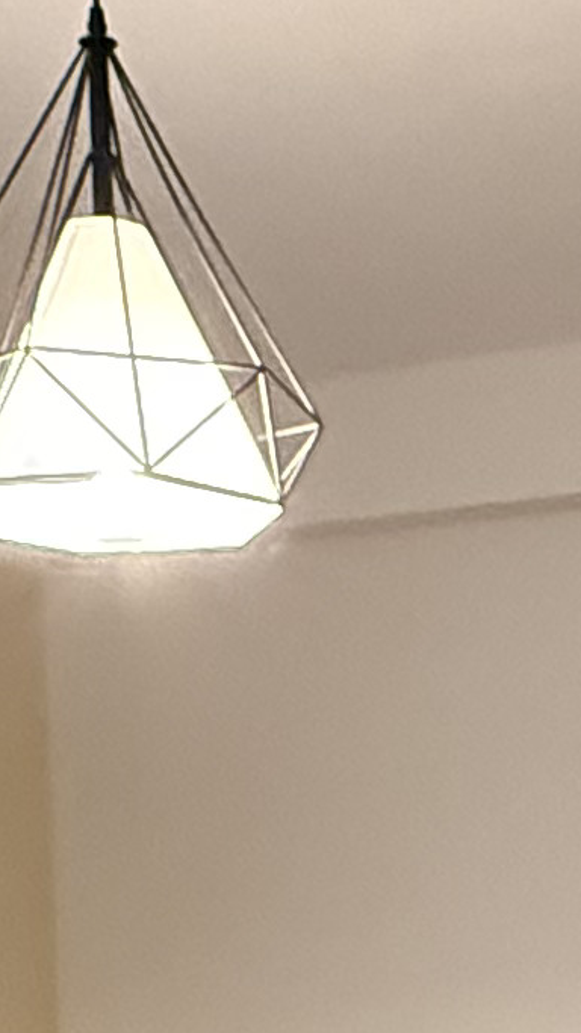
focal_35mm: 90
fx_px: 2466
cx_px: 555
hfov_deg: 13.3
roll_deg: +1.0
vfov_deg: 20.8
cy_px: 1458
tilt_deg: -9.6
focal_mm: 2.22
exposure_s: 1/60
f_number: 2.2
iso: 800
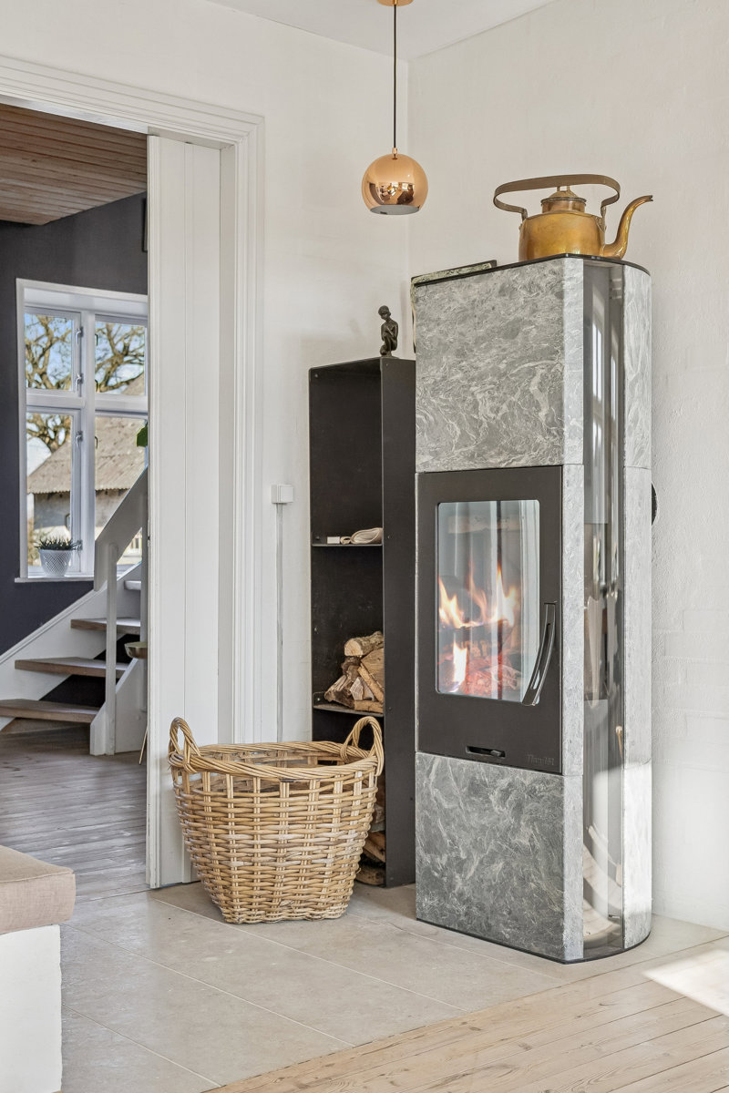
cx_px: 364
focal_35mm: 45
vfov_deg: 43.6
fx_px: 1367
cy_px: 546
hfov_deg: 29.9
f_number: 4
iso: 200
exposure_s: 1/200
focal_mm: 30
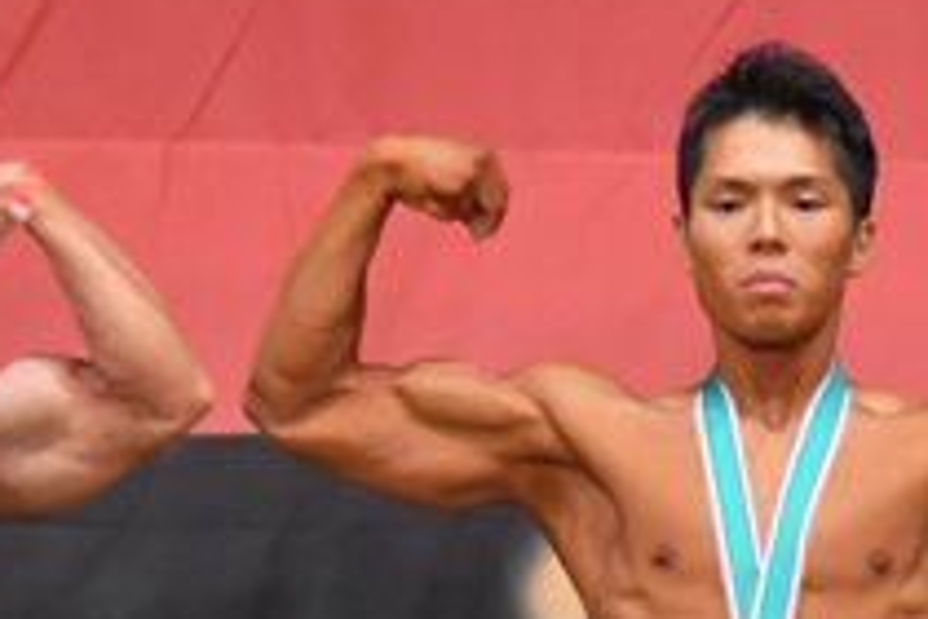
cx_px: 1231
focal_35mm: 801
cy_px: 937
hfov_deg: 2.6
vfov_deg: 1.7
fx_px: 20646
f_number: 5.6
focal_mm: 145
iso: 6400
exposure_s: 1/400
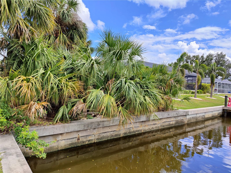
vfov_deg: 40.7
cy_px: 86
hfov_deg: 52.6
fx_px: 234
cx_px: 116
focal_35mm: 35
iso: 100
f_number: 1.88
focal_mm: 6.06
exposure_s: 1/761
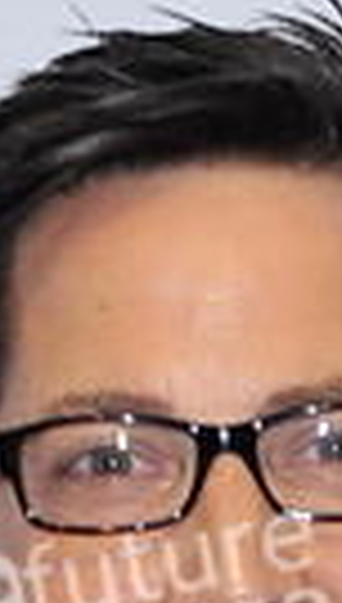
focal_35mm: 156
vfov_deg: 13.1
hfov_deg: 7.8
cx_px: 232
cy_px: 846
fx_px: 2499
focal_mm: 50
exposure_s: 1/320
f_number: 4
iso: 400
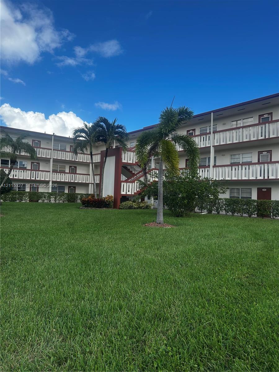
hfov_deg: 53.1
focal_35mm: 26
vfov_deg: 67.3
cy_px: 186
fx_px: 279
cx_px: 140
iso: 50
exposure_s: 1/2165
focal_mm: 5.7
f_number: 1.5
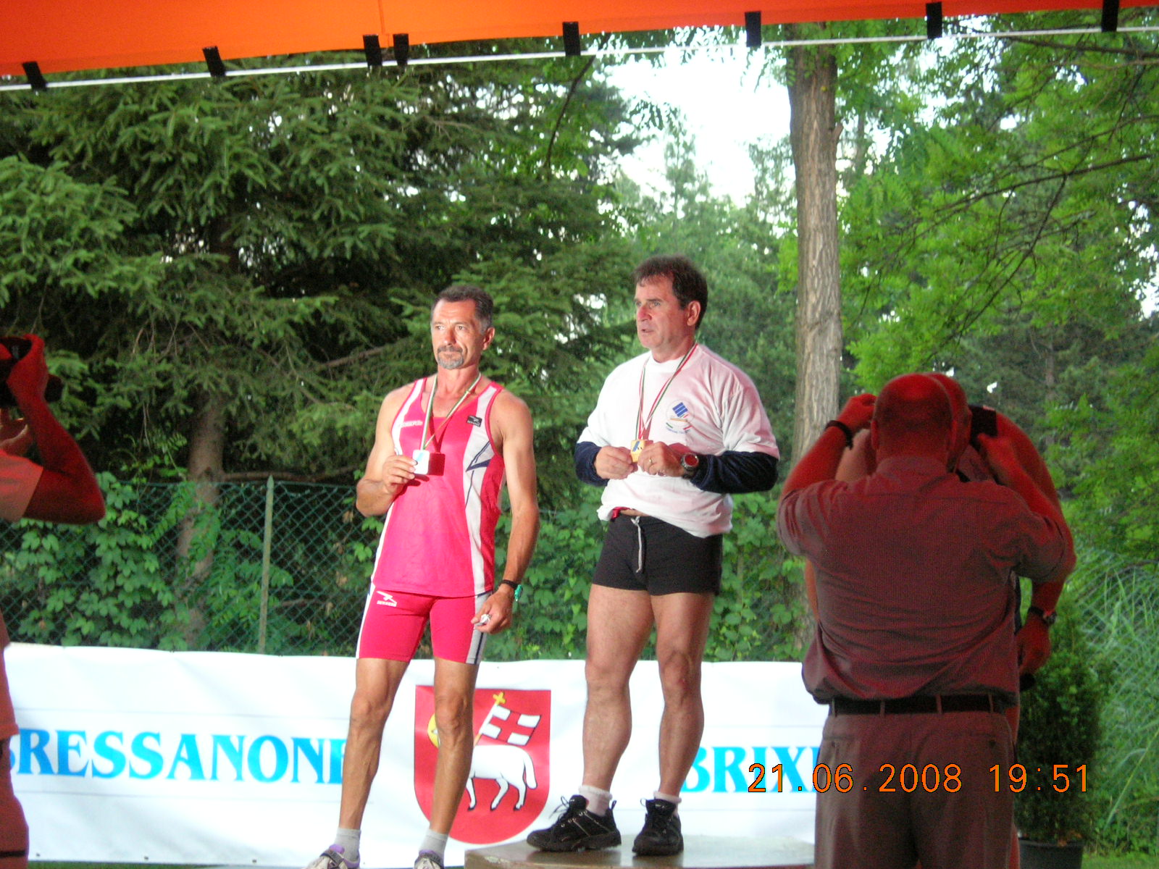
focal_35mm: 72
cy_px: 434
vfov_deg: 20.4
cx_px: 580
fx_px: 2411
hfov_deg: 27.0
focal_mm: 14.9
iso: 400
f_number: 3.7
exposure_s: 1/91.7
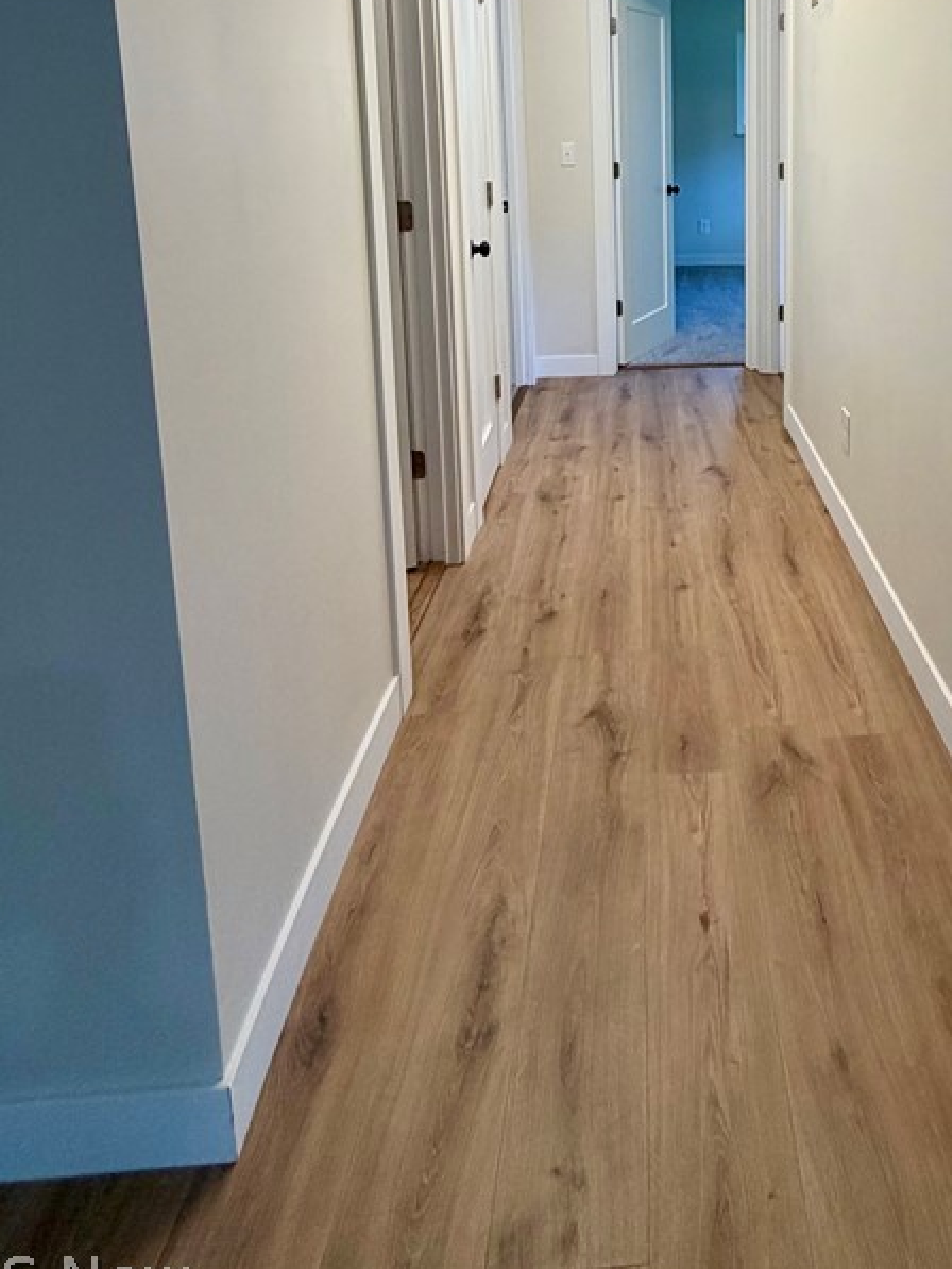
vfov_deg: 64.7
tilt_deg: -7.3
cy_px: 240
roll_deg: -1.3
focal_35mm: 24
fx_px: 880
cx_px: 714
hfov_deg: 54.2
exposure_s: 1/120
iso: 160
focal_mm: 2.22
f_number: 2.2
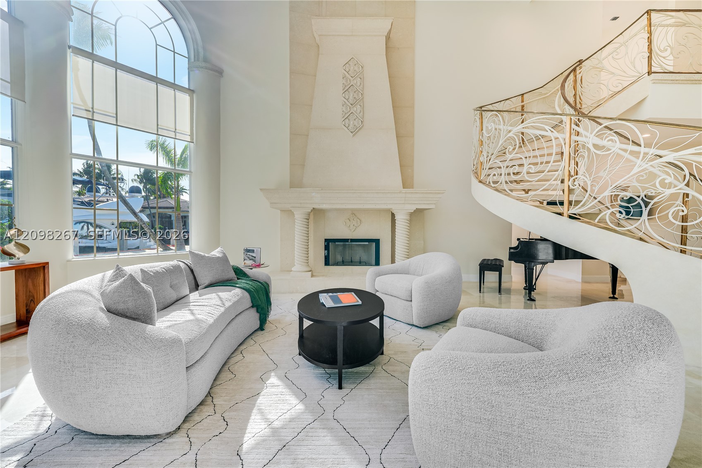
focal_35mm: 16
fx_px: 312
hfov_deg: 96.7
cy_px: 234
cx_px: 351
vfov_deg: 73.7
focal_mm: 16
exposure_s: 1/250
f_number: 8
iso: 400
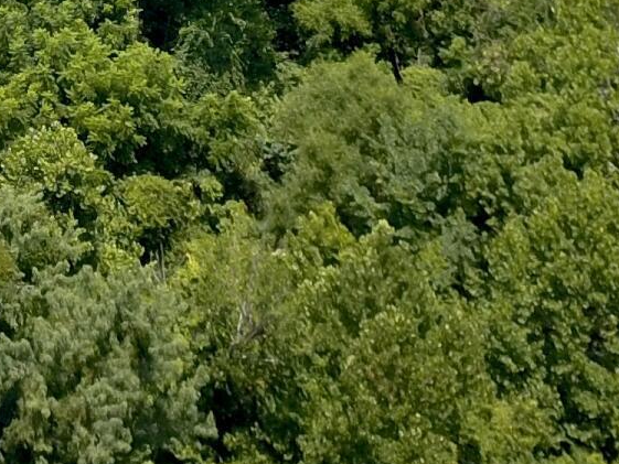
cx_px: -370
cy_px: -697
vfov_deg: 9.4
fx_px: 2486
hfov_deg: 13.2
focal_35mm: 139
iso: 100
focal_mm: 4.73
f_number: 2.2
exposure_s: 1/644
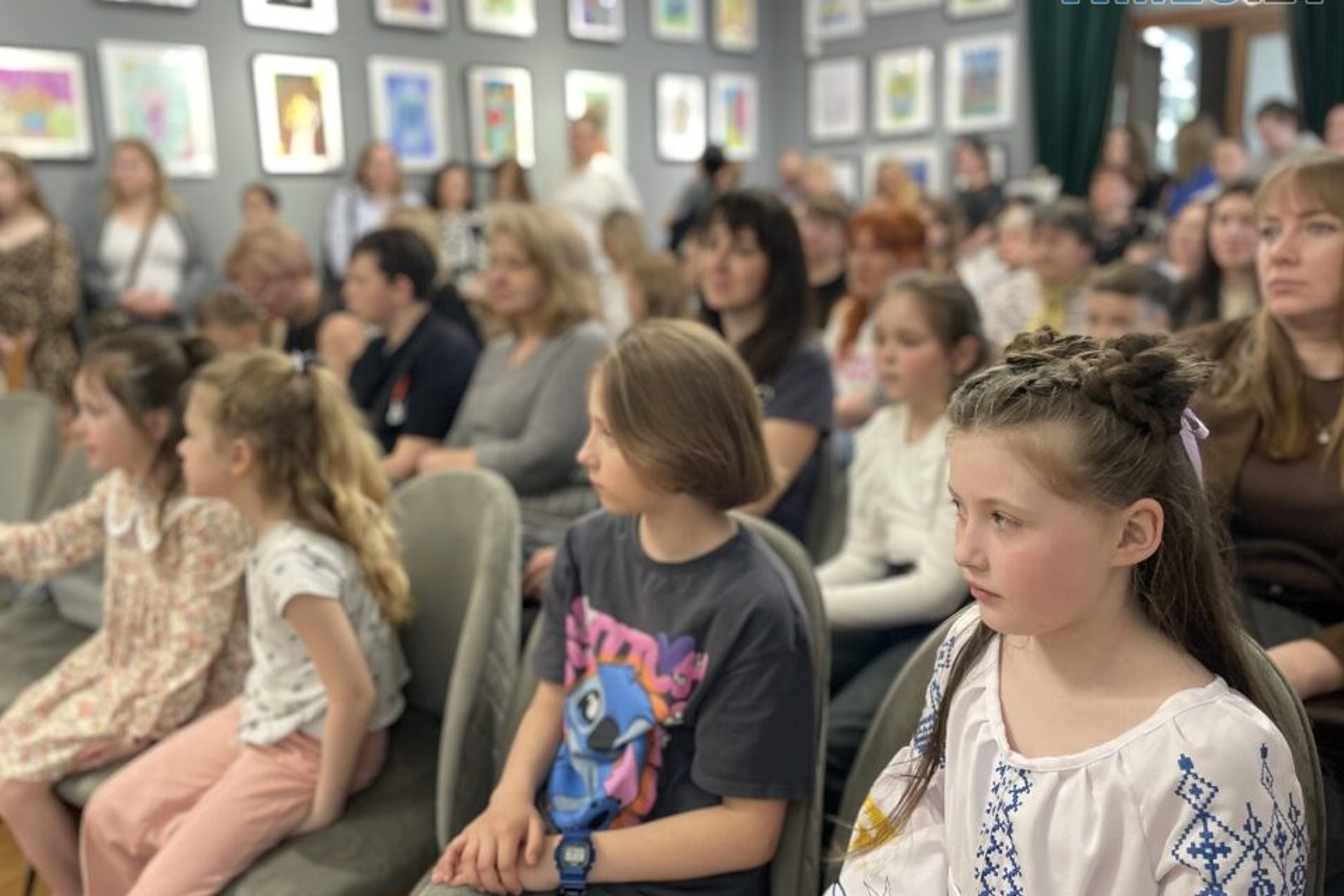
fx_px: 1083
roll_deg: +2.2
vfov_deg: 45.0
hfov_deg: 63.6
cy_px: 446
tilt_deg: -10.7
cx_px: 659
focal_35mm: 29
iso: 160
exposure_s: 1/50
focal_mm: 4.2
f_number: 1.6
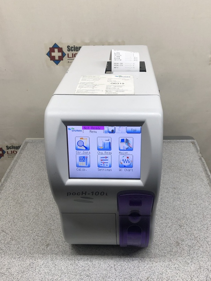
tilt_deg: -29.5
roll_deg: +1.0
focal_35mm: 35
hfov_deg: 40.7
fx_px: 284
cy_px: 149
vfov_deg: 52.6
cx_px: 118
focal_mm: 3.99
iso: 50
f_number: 1.8
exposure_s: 1/120
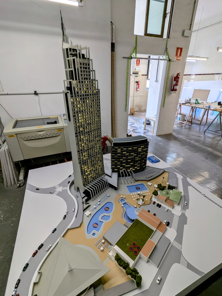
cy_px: 148
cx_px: 111
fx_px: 137
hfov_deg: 78.1
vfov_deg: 94.5
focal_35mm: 16
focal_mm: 2.35
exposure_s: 1/100
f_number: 2.2
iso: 61
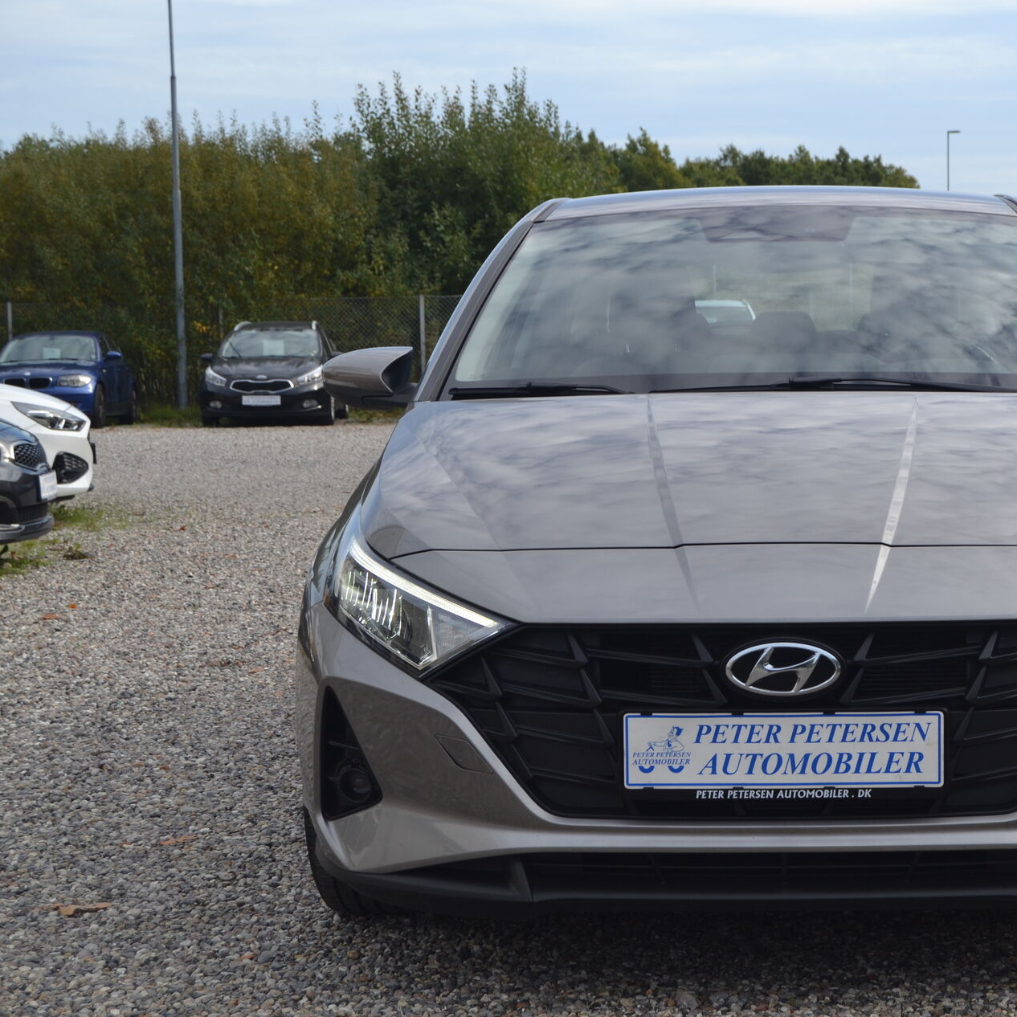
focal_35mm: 68
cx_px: 770
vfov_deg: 25.5
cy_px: 513
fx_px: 2248
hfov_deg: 25.2
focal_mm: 35
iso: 100
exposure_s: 1/250
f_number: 7.1
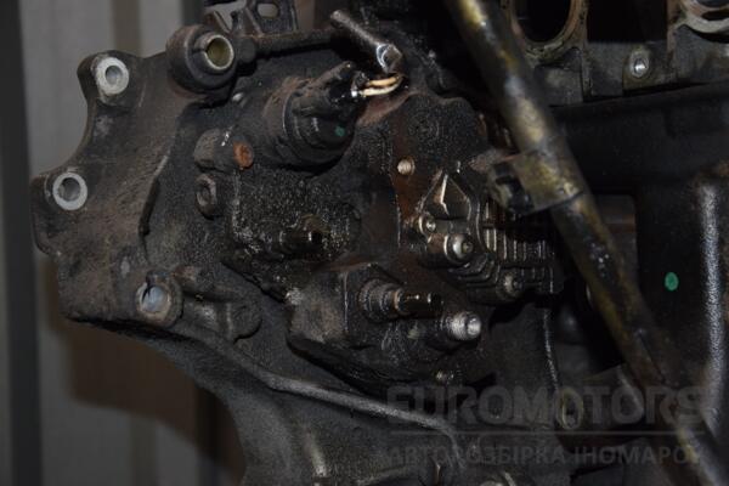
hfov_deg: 26.0
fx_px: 1579
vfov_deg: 17.5
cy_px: 243
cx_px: 364
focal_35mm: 78
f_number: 5
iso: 800
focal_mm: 52
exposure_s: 1/60
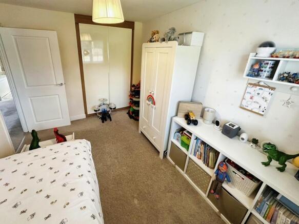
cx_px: 150
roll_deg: -1.7
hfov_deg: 102.1
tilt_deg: -22.3
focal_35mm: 14
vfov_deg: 85.7
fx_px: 121
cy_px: 112
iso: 200
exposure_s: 1/99
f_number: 2.2
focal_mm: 2.22
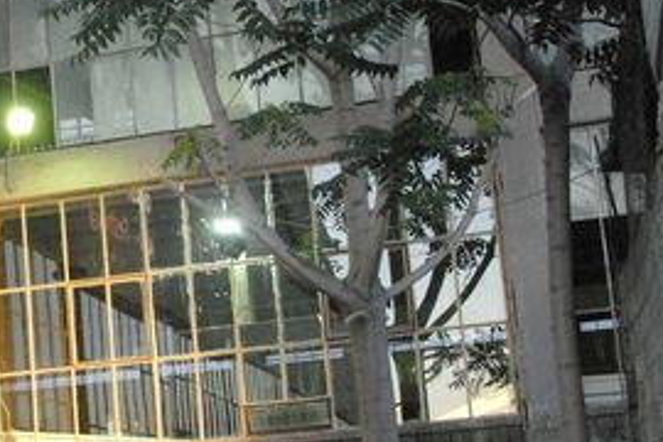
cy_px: 263
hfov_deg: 22.9
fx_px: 1547
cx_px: -56
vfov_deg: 16.3
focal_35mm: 84
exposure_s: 1/60
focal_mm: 24
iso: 1600
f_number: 4
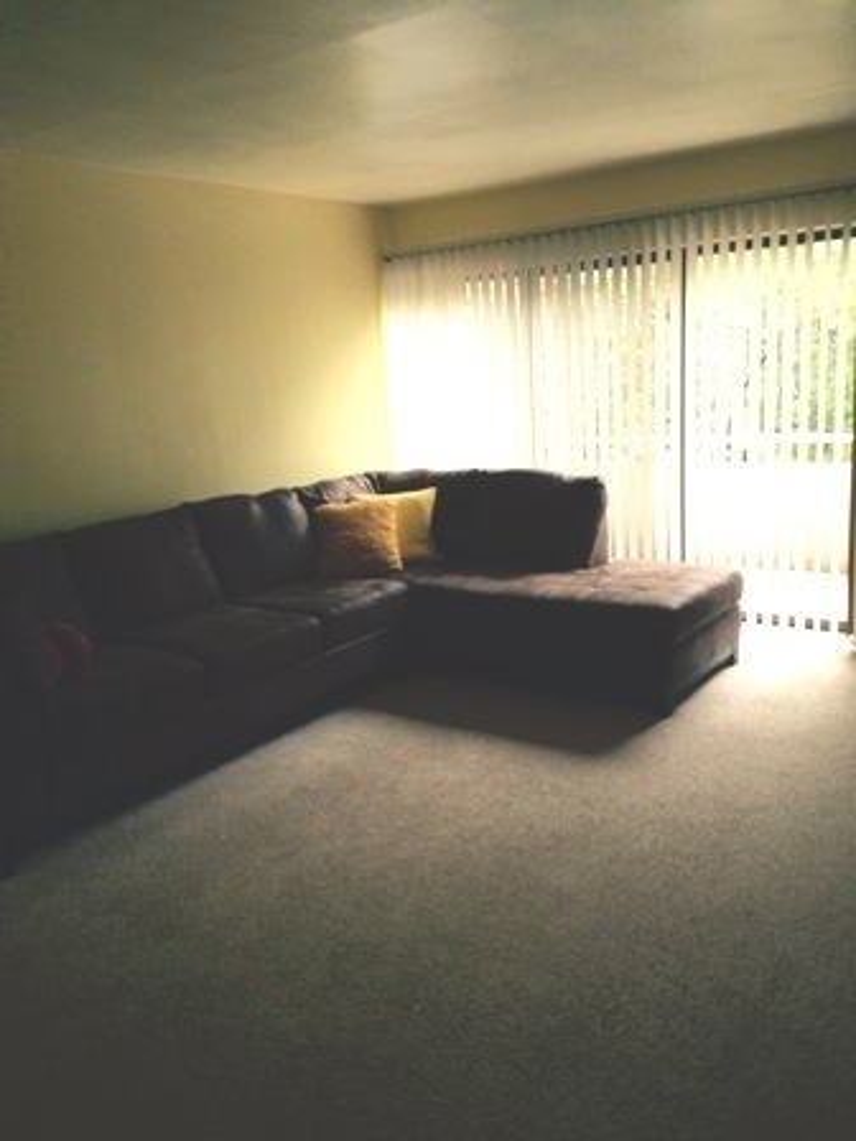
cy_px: 570
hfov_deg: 48.2
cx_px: 428
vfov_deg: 61.7
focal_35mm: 29
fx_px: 956
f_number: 2.2
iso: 40
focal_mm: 4.15
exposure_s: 1/40
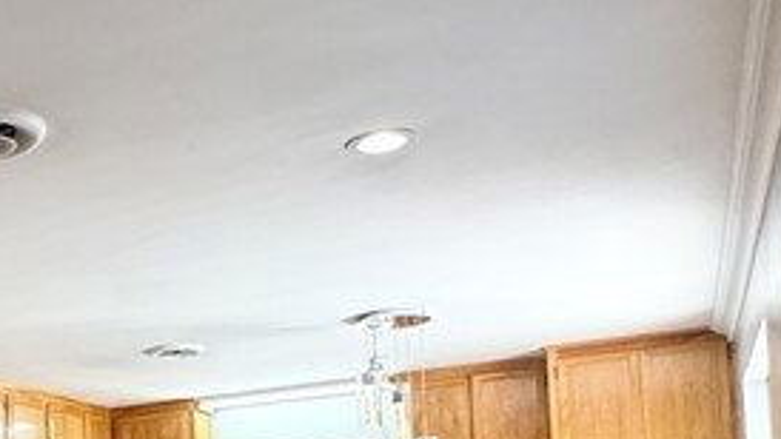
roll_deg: +2.6
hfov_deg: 32.0
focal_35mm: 57
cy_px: 544
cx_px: -97
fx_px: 1180
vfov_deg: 19.7
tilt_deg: +2.1
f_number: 2.2
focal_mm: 2.22
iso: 250
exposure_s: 1/120
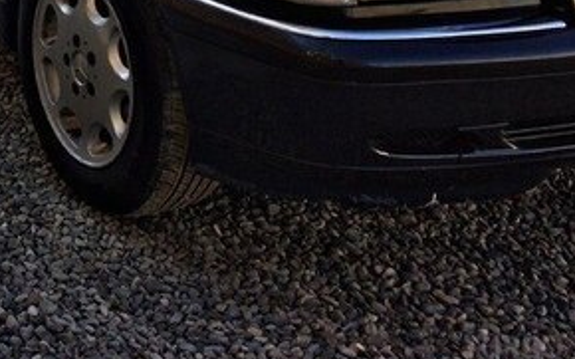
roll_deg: +2.2
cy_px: -108
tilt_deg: -10.9
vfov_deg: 17.4
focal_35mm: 70
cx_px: -32
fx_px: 1097
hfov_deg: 27.3
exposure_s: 1/933
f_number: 2.2
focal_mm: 4.15
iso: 32
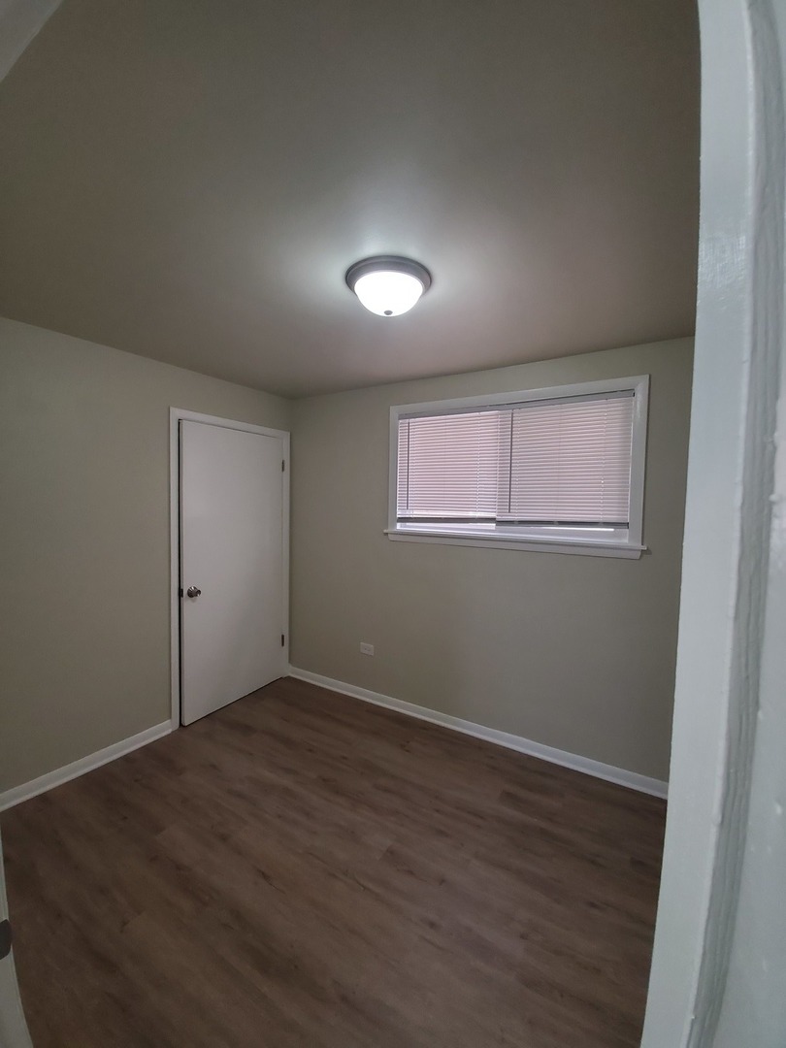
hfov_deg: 89.9
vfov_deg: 106.2
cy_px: 524
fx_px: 394
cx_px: 393
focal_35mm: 13
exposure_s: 1/59
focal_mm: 1.8
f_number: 2.2
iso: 200
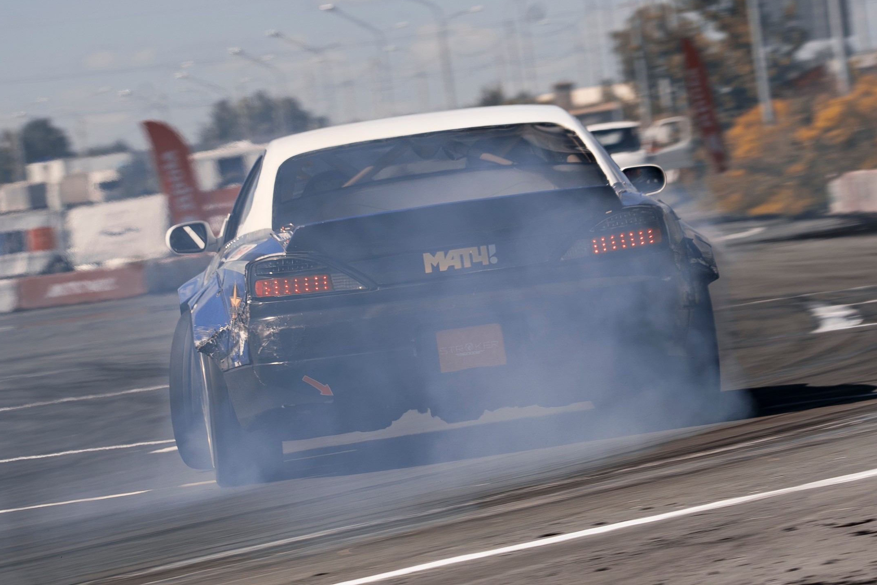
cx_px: 499
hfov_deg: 6.2
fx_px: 8111
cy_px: 272
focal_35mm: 333
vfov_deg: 4.1
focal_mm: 135
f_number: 11
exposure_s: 1/125
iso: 100
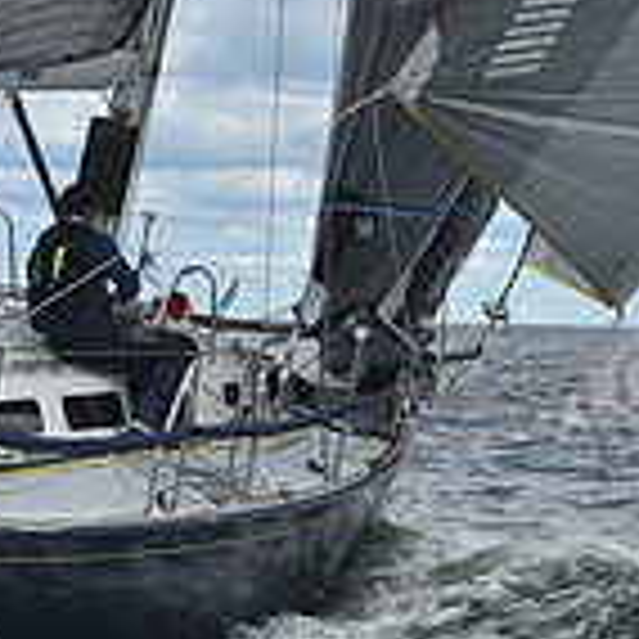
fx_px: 5075
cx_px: 153
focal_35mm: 243
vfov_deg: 7.2
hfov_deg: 7.2
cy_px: 187
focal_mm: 70
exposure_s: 1/800
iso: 250
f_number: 9
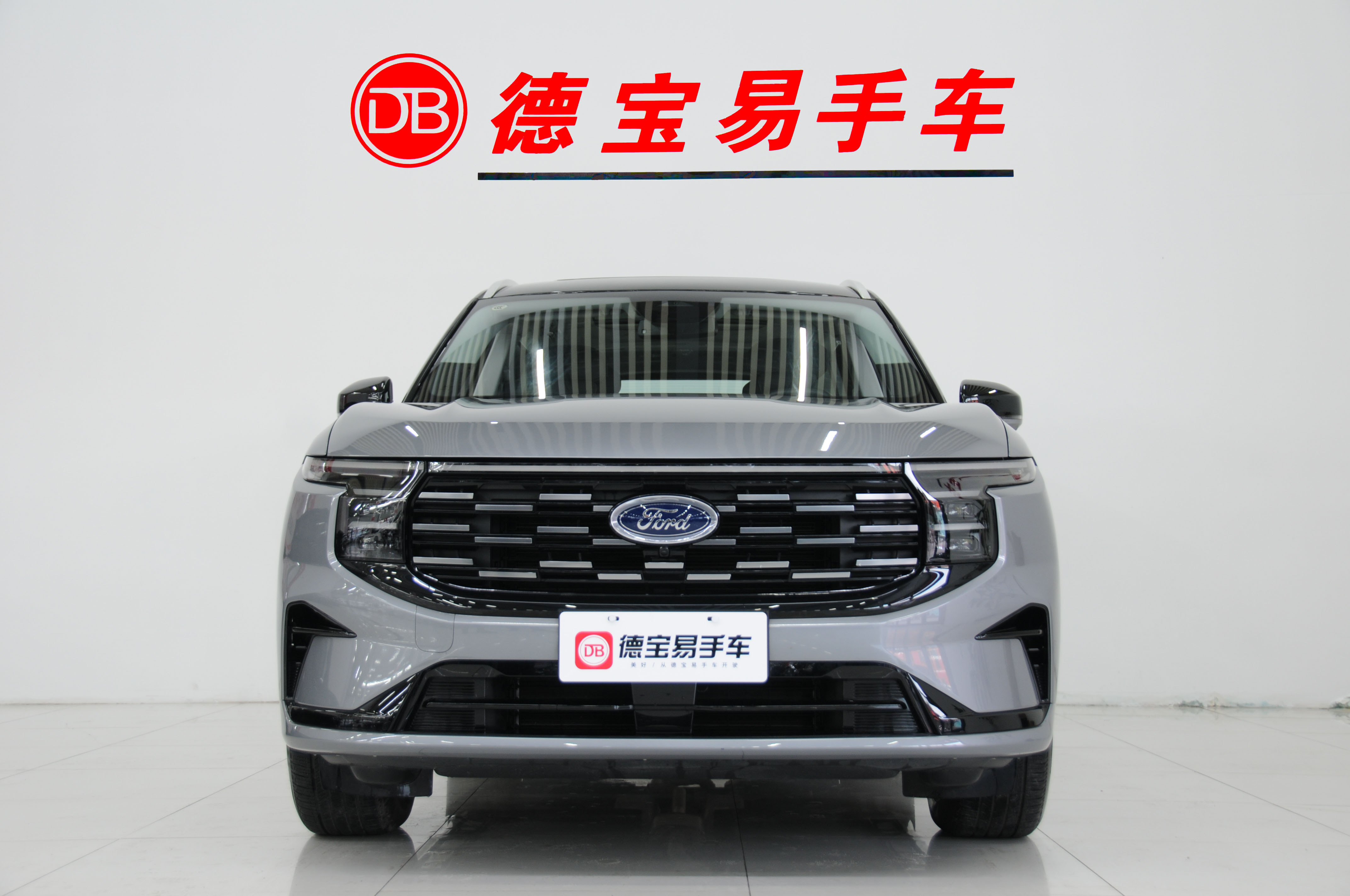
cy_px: 448
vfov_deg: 28.0
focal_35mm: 48
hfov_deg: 41.2
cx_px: 675
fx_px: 1798
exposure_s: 1/8
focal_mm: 32
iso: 200
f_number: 4.8
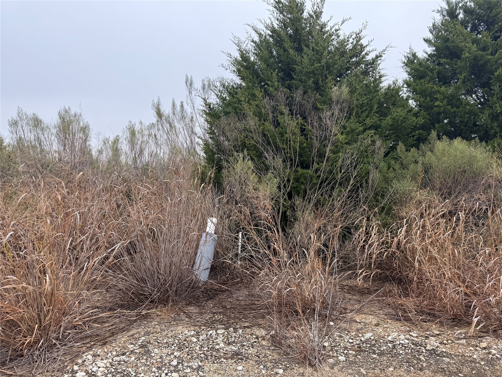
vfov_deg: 56.8
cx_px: 251
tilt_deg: -3.4
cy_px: 188
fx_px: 348
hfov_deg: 71.6
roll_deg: -0.2
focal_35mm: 24
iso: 80
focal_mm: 6.76
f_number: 1.78
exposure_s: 1/702
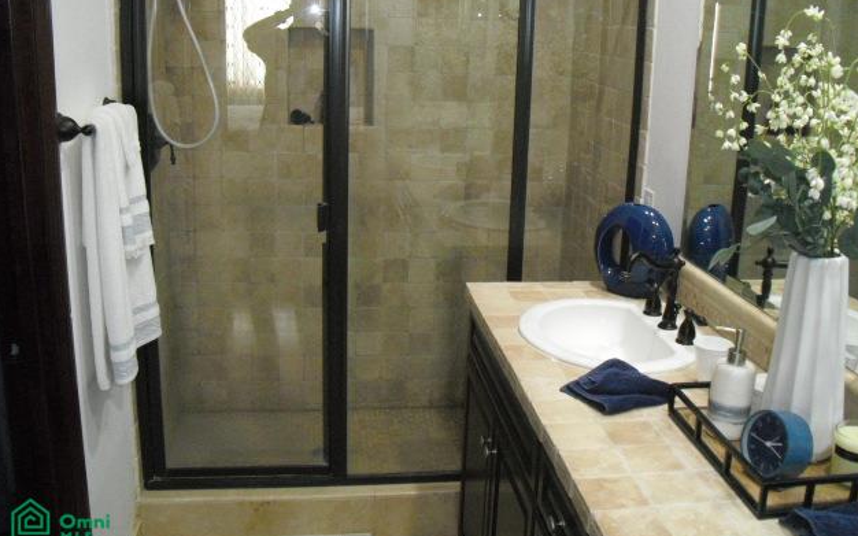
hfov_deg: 50.4
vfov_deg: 32.7
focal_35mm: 39
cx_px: 433
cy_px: 228
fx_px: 912
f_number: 3.1
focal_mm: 6.3
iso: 800
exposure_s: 1/60
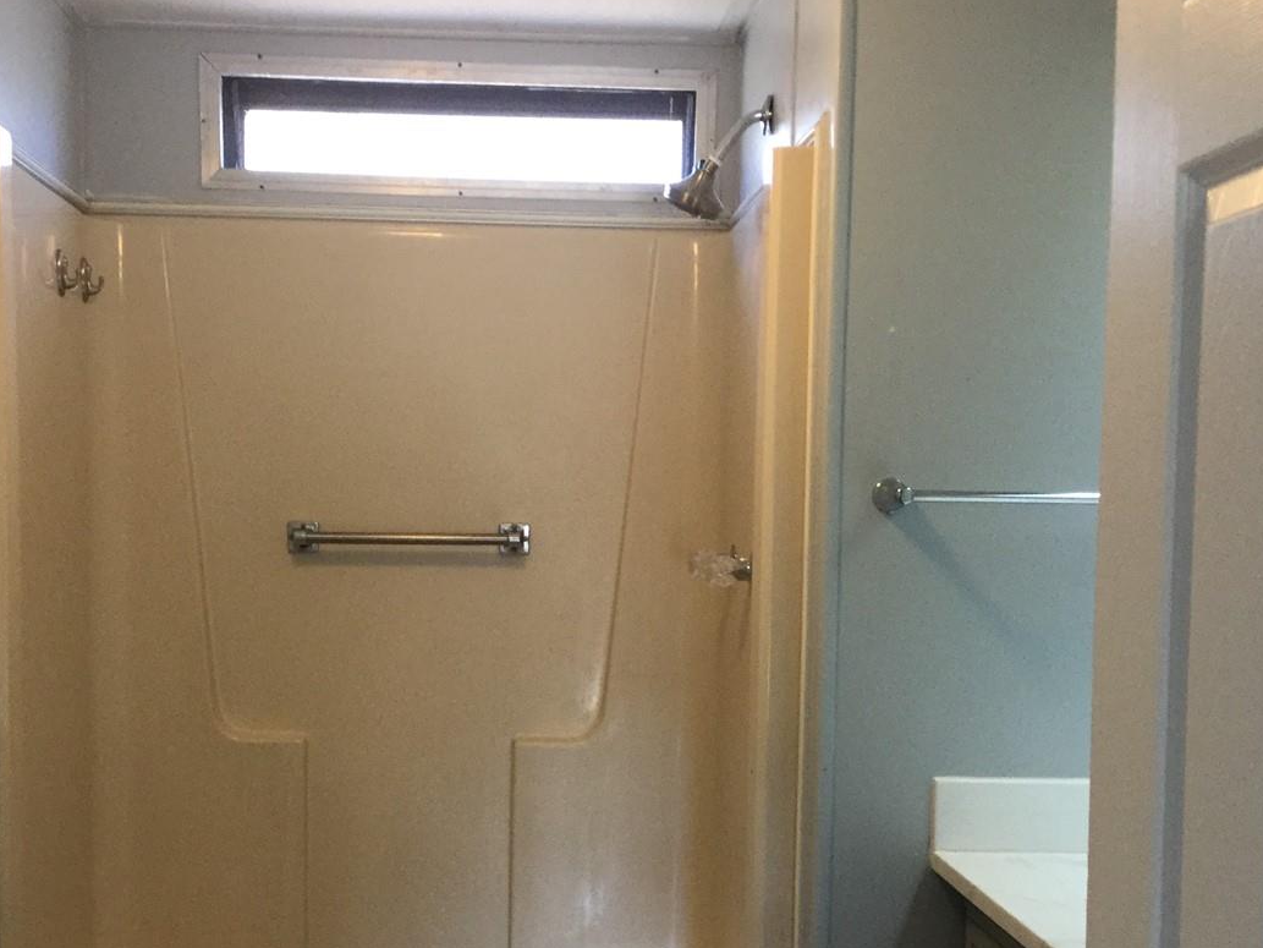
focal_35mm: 48
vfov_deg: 30.0
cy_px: 650
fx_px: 1752
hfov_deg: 39.6
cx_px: 564
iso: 100
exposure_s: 1/30
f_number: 2.4
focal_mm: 3.3
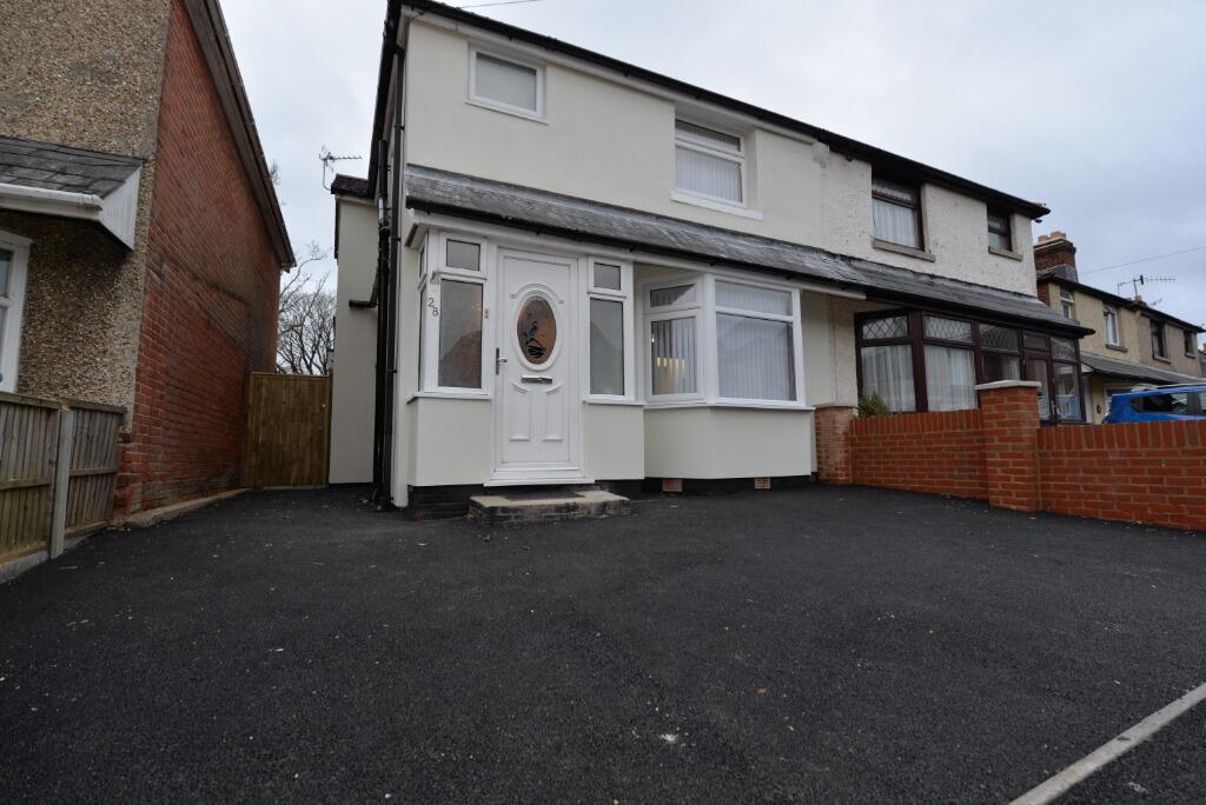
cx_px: 603
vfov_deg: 73.8
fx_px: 536
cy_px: 402
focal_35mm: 16
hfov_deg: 96.7
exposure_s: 1/80
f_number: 4.5
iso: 200
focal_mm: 16
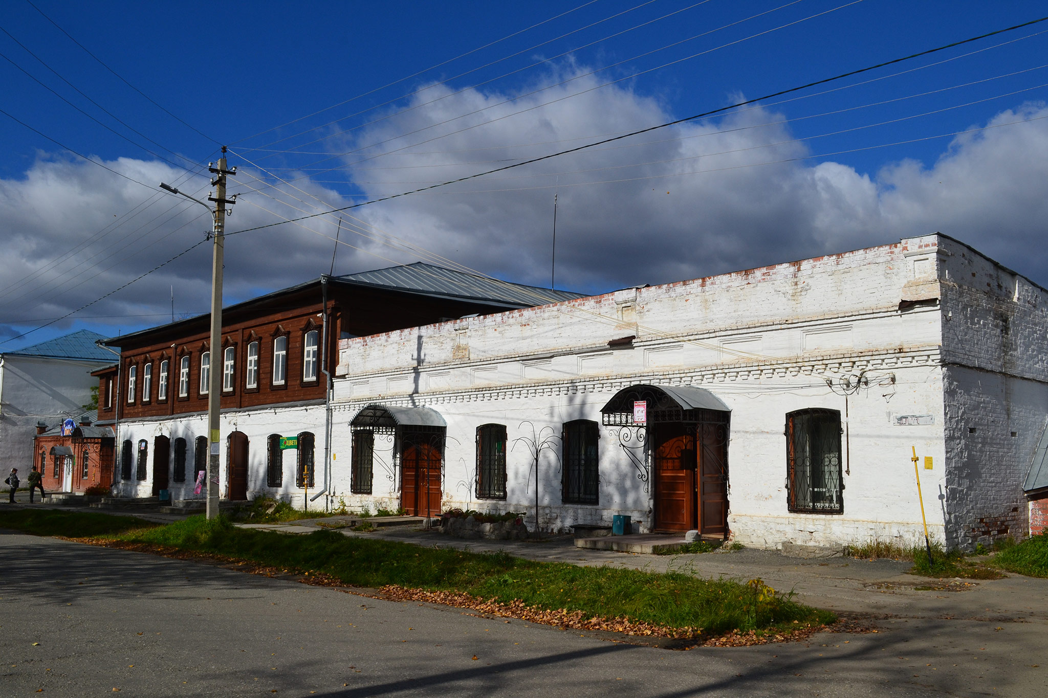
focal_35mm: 33
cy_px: 349
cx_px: 524
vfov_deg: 40.0
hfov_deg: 57.2
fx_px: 961
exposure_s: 1/500
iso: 220
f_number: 11
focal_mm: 22
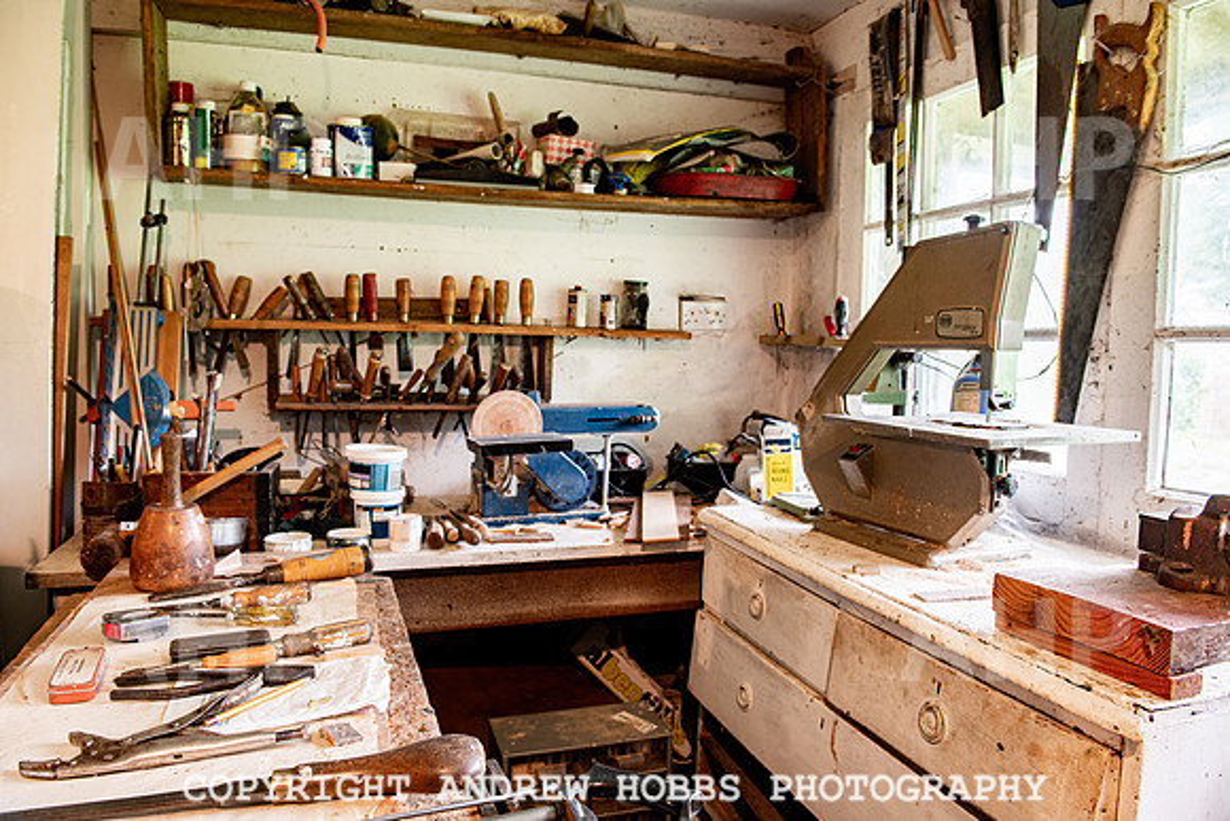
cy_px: 410
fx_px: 820
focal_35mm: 24
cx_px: 615
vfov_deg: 53.2
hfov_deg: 73.7
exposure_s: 1/2
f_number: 6.3
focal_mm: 24
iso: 64
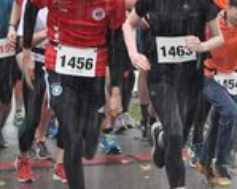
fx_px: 1460
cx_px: 115
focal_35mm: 208
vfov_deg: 7.4
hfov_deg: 9.3
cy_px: 48
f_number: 4.5
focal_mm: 55
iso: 1600
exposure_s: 1/160
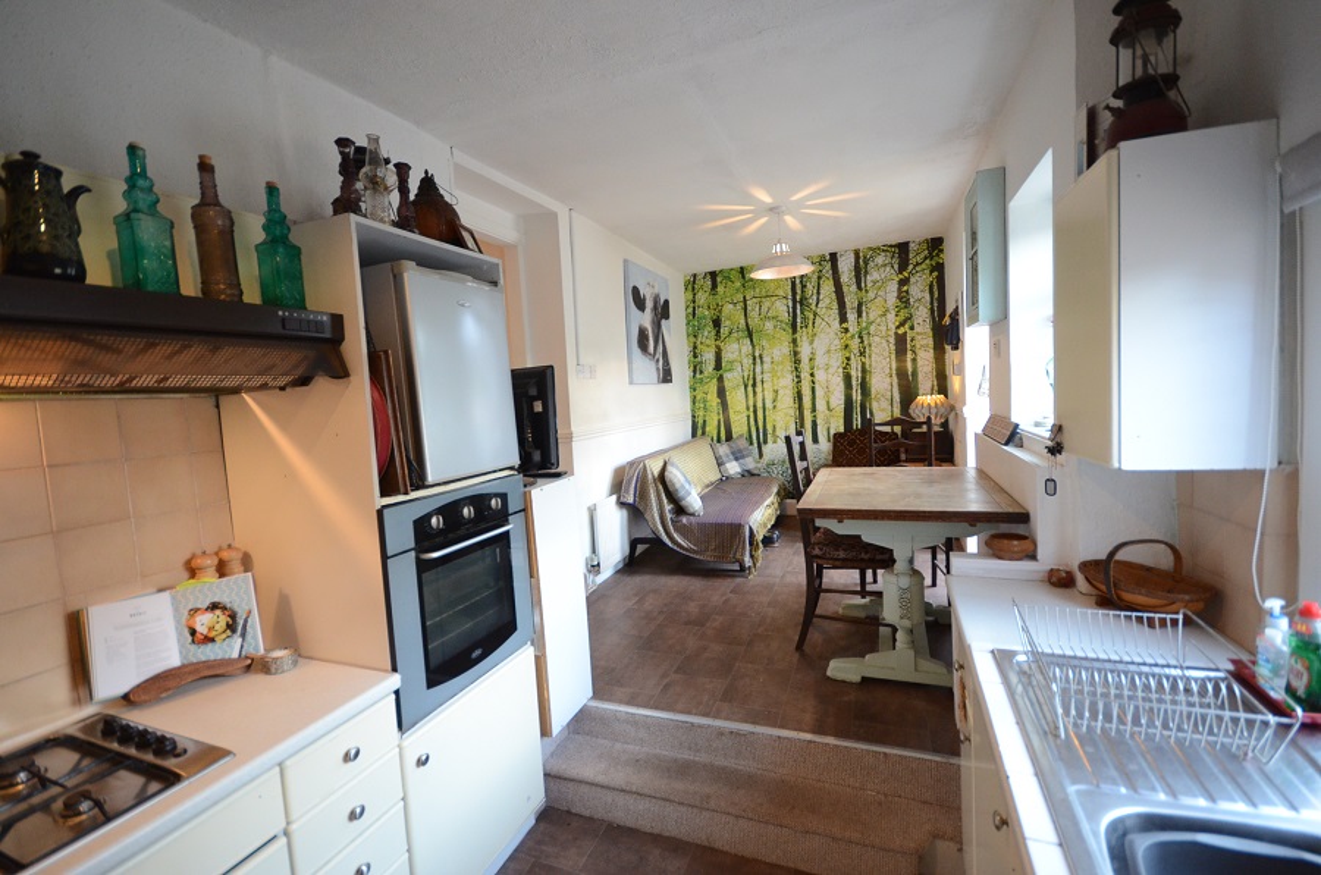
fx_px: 549
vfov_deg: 77.1
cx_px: 660
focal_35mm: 15
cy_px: 438
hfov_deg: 100.5
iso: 1600
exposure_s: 1/80
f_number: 4.5
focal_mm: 10
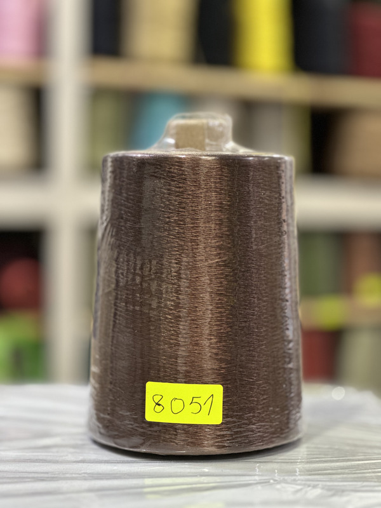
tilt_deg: -1.6
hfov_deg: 19.1
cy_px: 254
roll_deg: -1.4
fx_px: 1130
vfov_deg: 25.3
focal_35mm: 77
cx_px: 190
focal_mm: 9
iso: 160
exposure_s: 1/33
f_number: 2.8
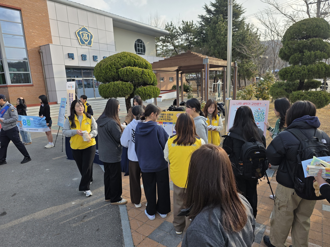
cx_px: 165
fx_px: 219
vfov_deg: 58.9
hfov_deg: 73.9
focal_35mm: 23
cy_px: 124
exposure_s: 1/4057
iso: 80
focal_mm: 6.3
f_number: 1.7
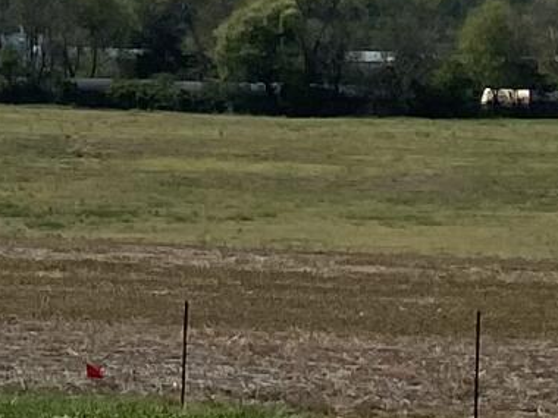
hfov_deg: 8.7
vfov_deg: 6.7
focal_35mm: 205
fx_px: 3305
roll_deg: -2.3
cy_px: -764
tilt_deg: +14.3
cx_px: -836
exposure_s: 1/6410
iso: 32
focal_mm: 4.25
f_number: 1.8
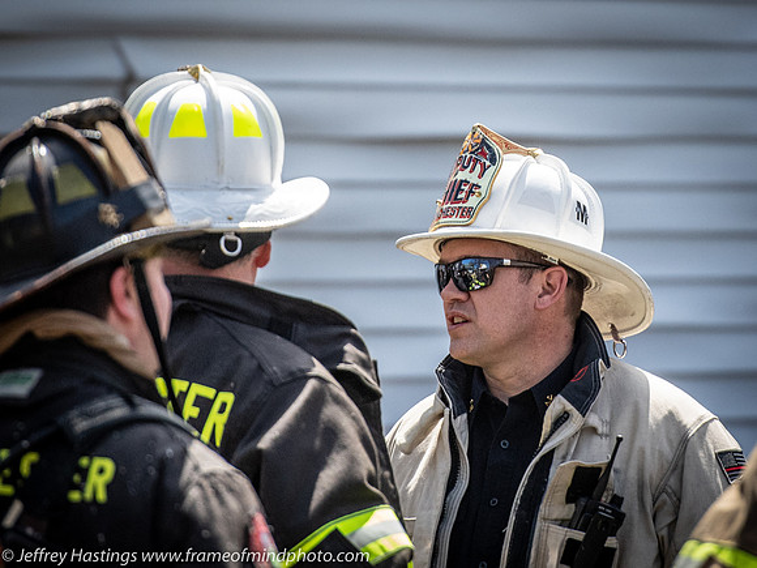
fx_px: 11618
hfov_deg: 3.7
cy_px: 108
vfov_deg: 2.8
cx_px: 493
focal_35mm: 531
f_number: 3.5
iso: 1000
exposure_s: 1/6400
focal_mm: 200
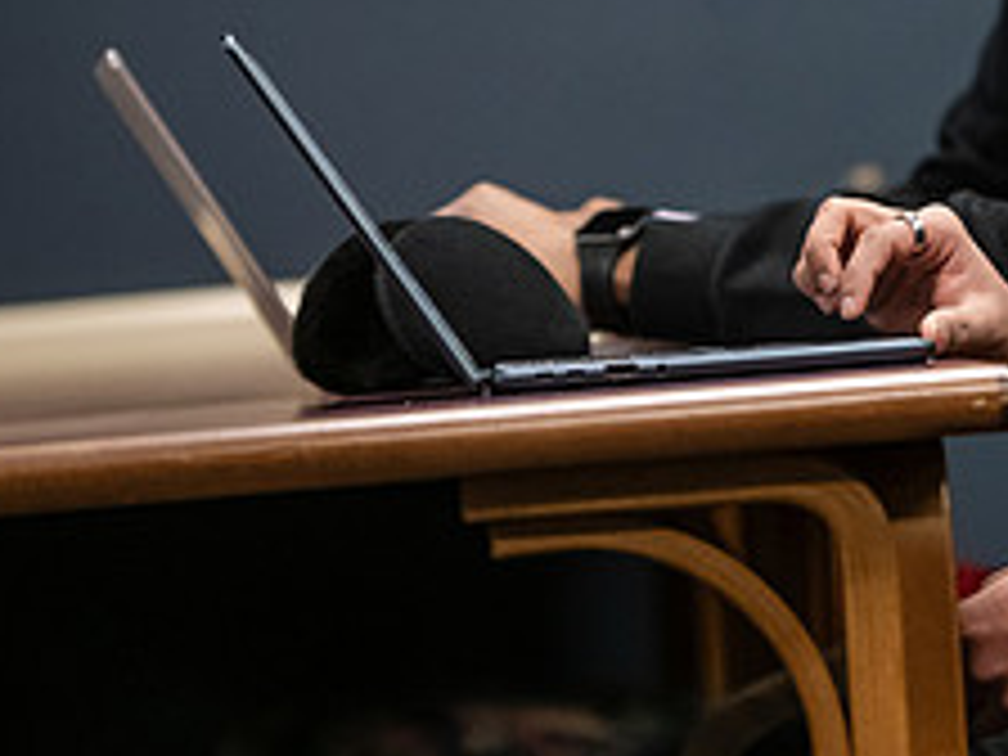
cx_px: 1058
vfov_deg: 5.1
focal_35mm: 289
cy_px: -65
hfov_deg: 6.8
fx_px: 8416
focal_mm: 116
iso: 2500
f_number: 2.8
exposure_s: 1/200
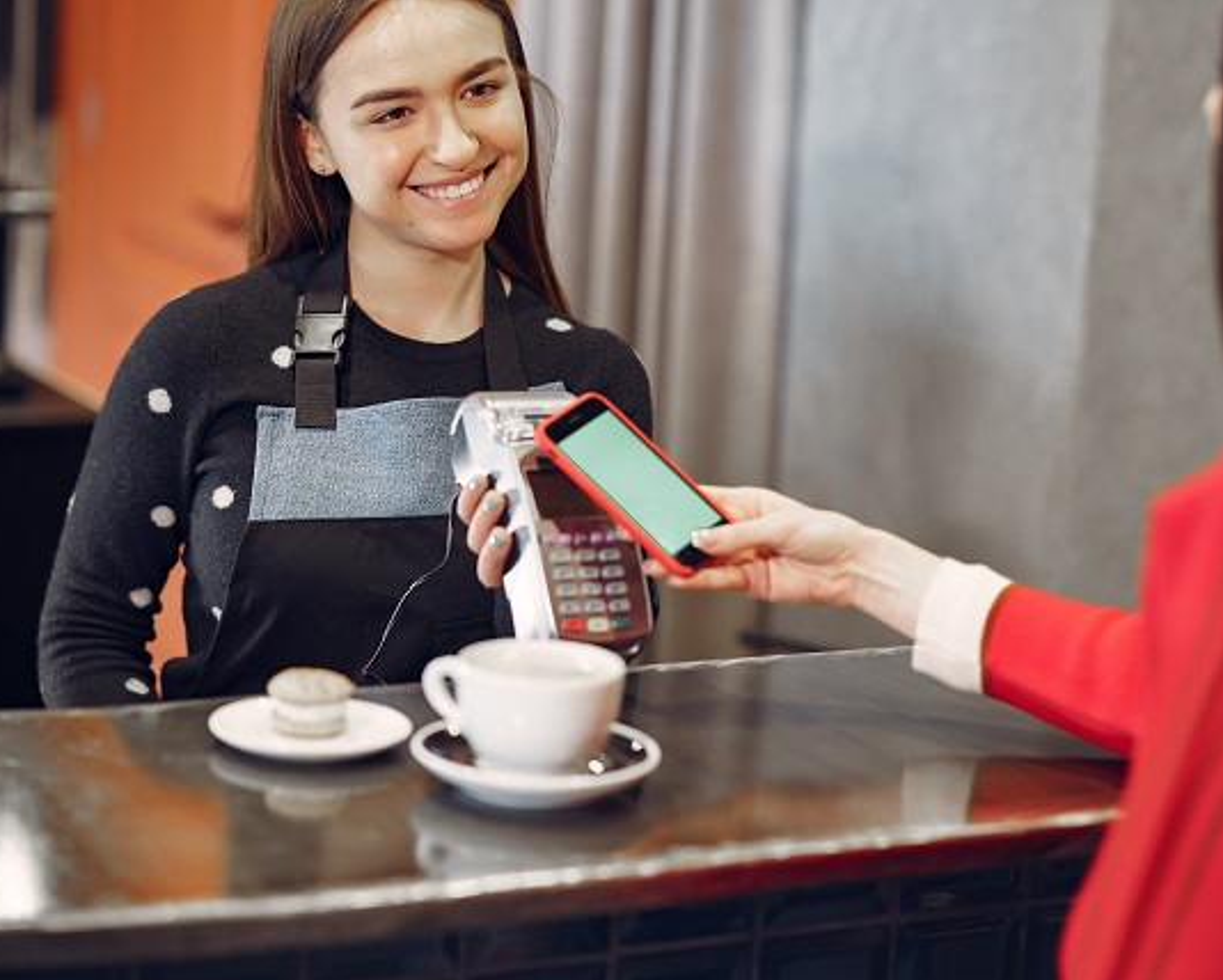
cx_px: 728
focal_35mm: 97
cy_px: 493
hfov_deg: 19.7
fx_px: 3514
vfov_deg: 15.9
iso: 1250
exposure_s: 1/200
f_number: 2.2
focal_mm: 85
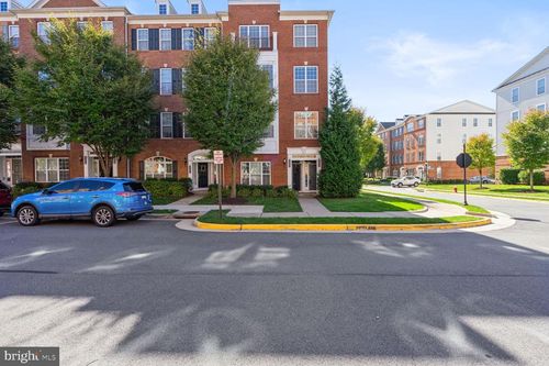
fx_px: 244
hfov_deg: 96.8
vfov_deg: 73.7
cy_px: 183
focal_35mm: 16
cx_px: 274
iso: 800
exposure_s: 1/500
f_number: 8
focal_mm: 16
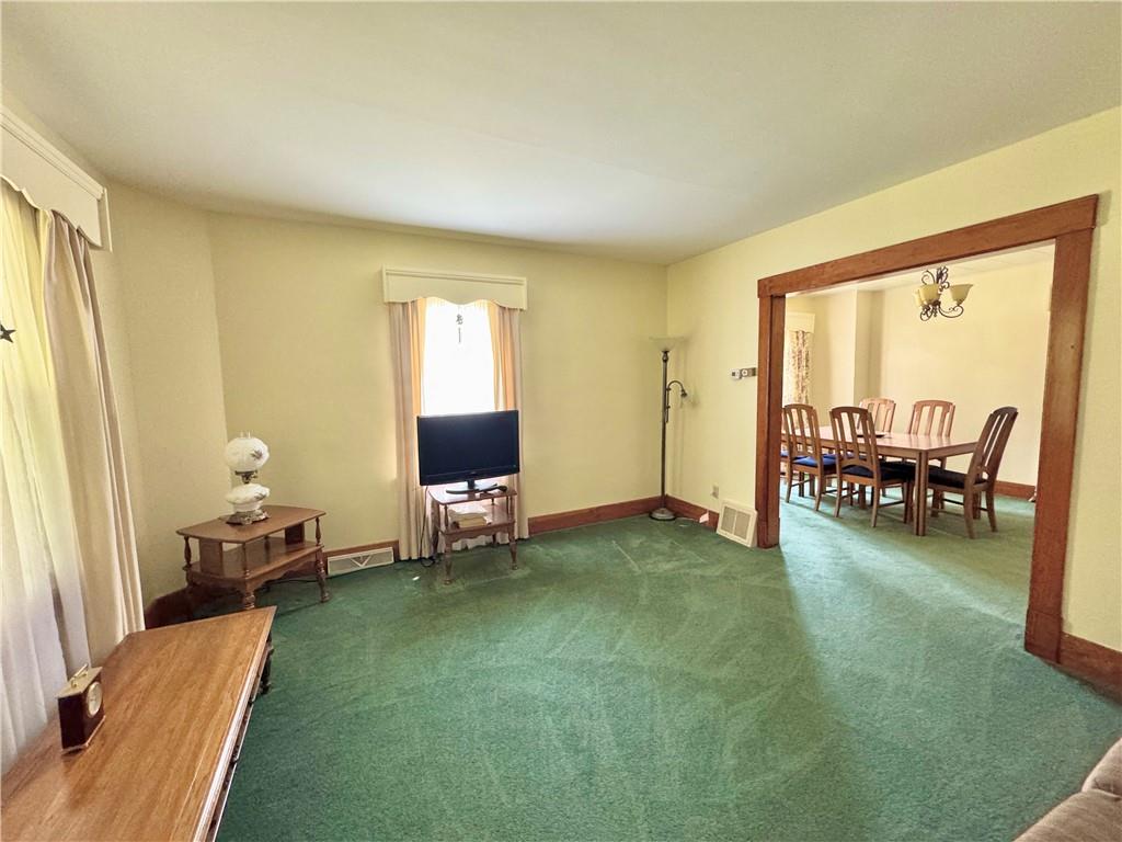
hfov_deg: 102.1
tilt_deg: -5.7
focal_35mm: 14
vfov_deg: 85.7
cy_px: 421
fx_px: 454
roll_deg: +1.3
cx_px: 561
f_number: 2.2
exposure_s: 1/60
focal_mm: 2.22
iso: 500
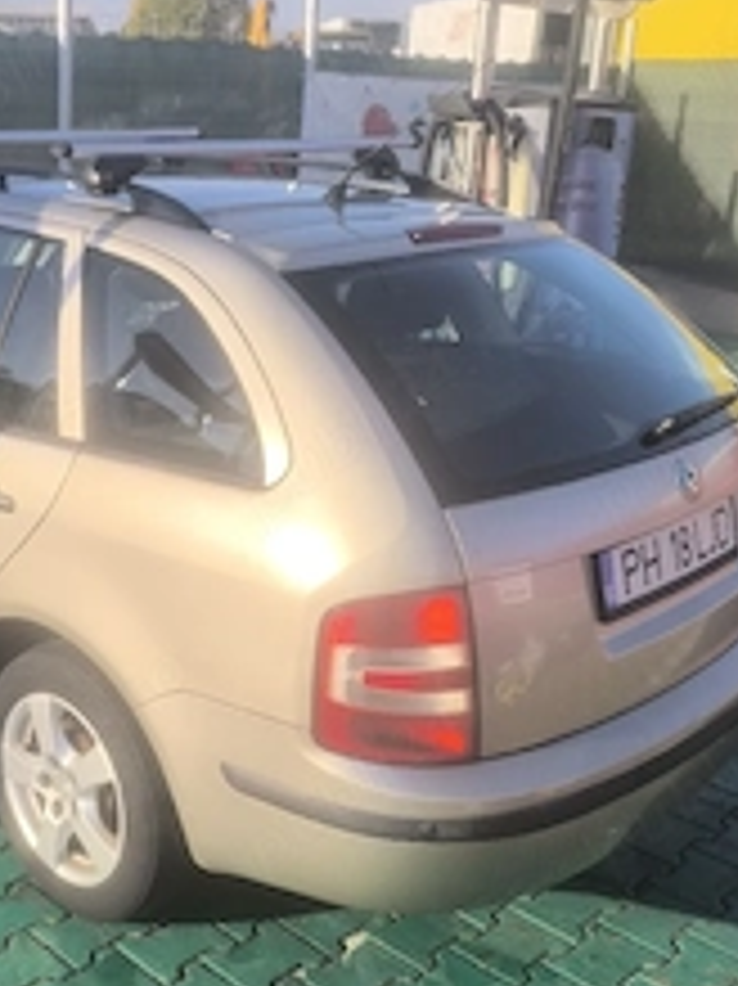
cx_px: 130
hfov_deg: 33.2
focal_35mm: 42
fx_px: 1195
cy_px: 464
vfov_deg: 44.8
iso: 50
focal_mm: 6.14
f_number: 1.65
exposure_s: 1/1000
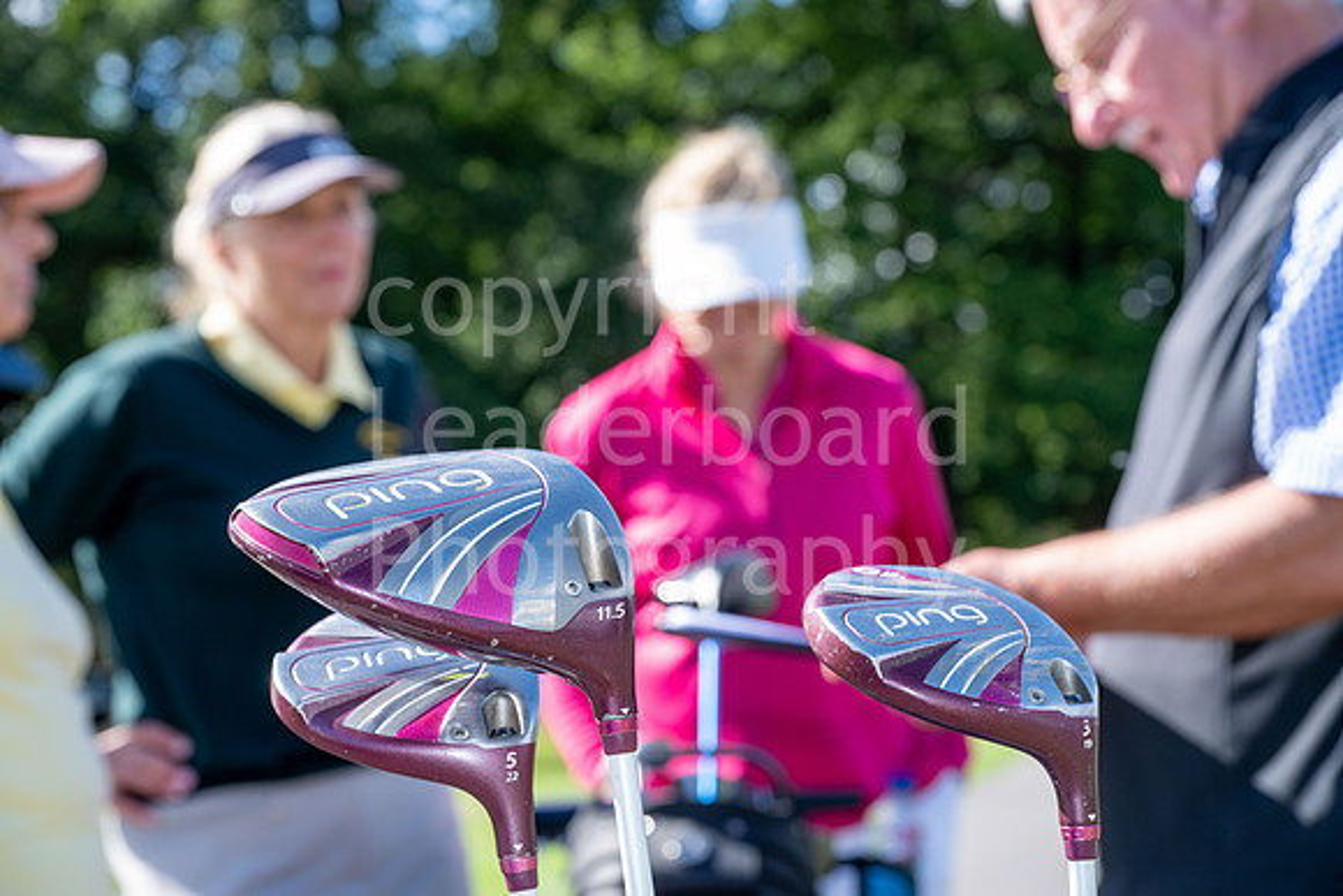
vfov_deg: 17.5
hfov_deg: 26.0
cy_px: 448
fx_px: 2910
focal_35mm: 78
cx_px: 672
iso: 250
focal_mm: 78
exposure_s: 1/200
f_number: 8
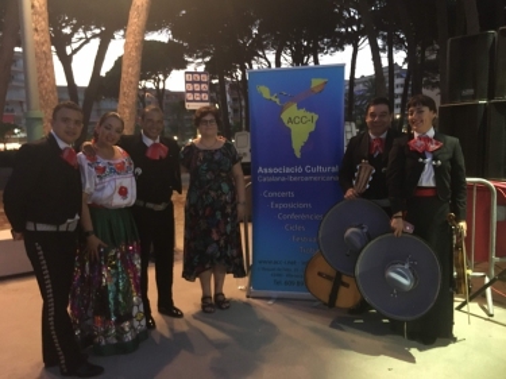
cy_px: 190
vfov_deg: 48.2
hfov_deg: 61.7
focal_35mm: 29
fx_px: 424
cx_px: 253
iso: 400
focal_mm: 4.15
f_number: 2.2
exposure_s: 1/17
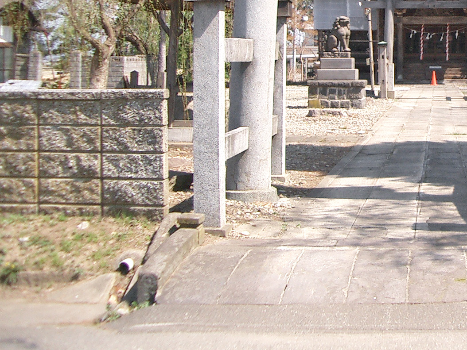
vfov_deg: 21.1
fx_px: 918
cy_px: 24
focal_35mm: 68
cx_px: 440
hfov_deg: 27.3
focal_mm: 5.8
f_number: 2.6
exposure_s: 1/800
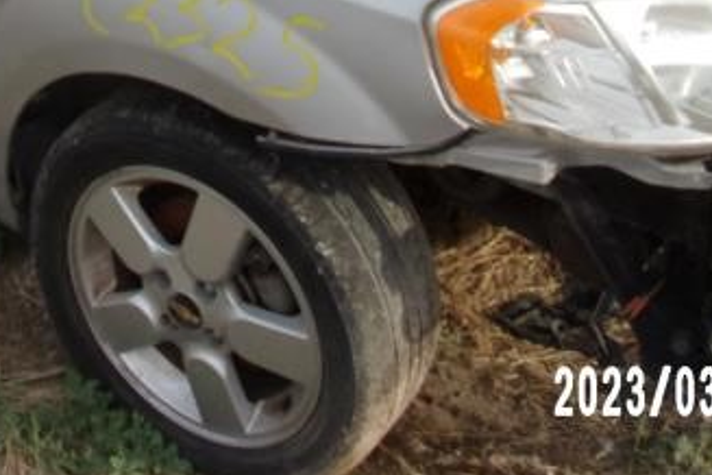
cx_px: 179
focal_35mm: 61
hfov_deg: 32.3
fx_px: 1206
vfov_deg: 20.6
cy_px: -118
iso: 80
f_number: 3.3
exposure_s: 1/400
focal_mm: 4.3
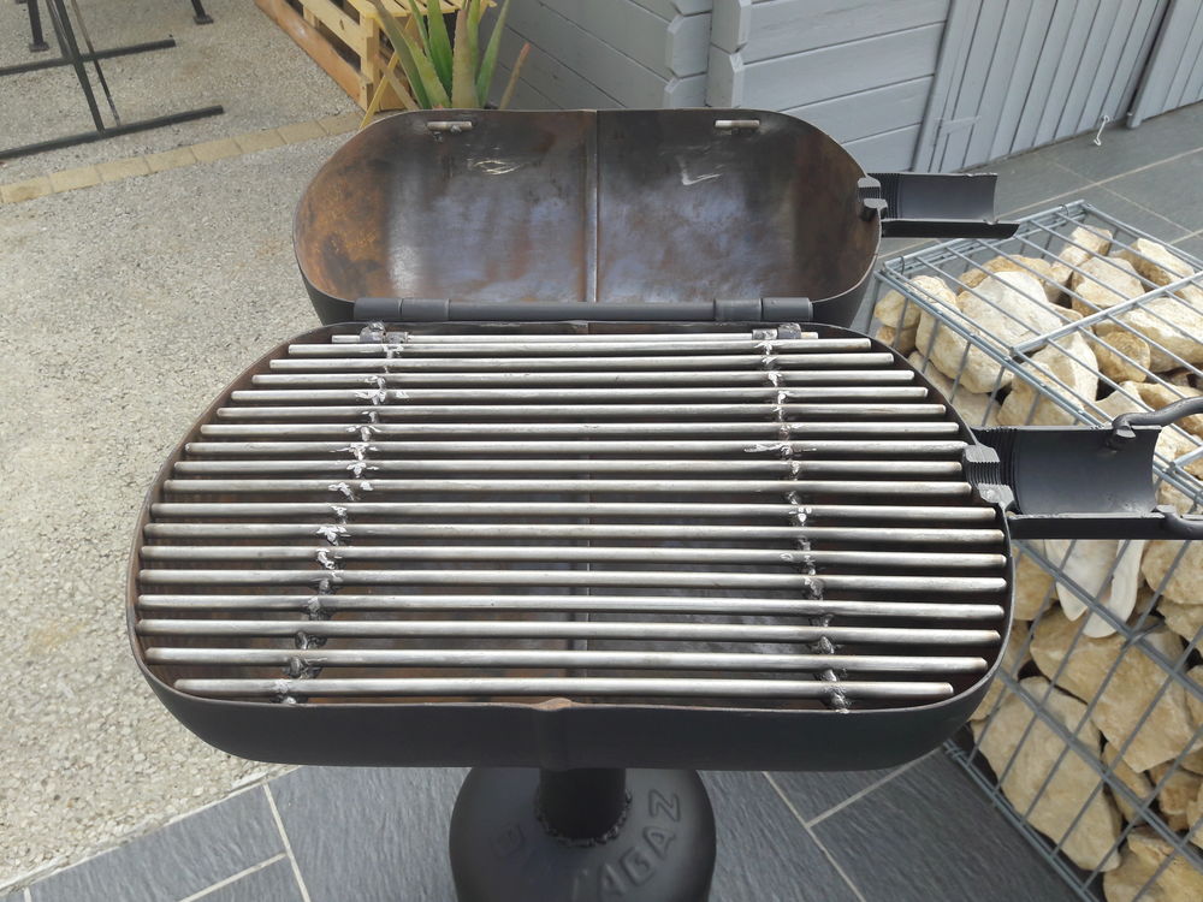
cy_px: 451
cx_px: 602
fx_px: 973
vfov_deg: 49.7
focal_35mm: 28
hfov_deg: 63.4
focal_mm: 3.7
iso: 40
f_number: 1.9
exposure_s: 1/509
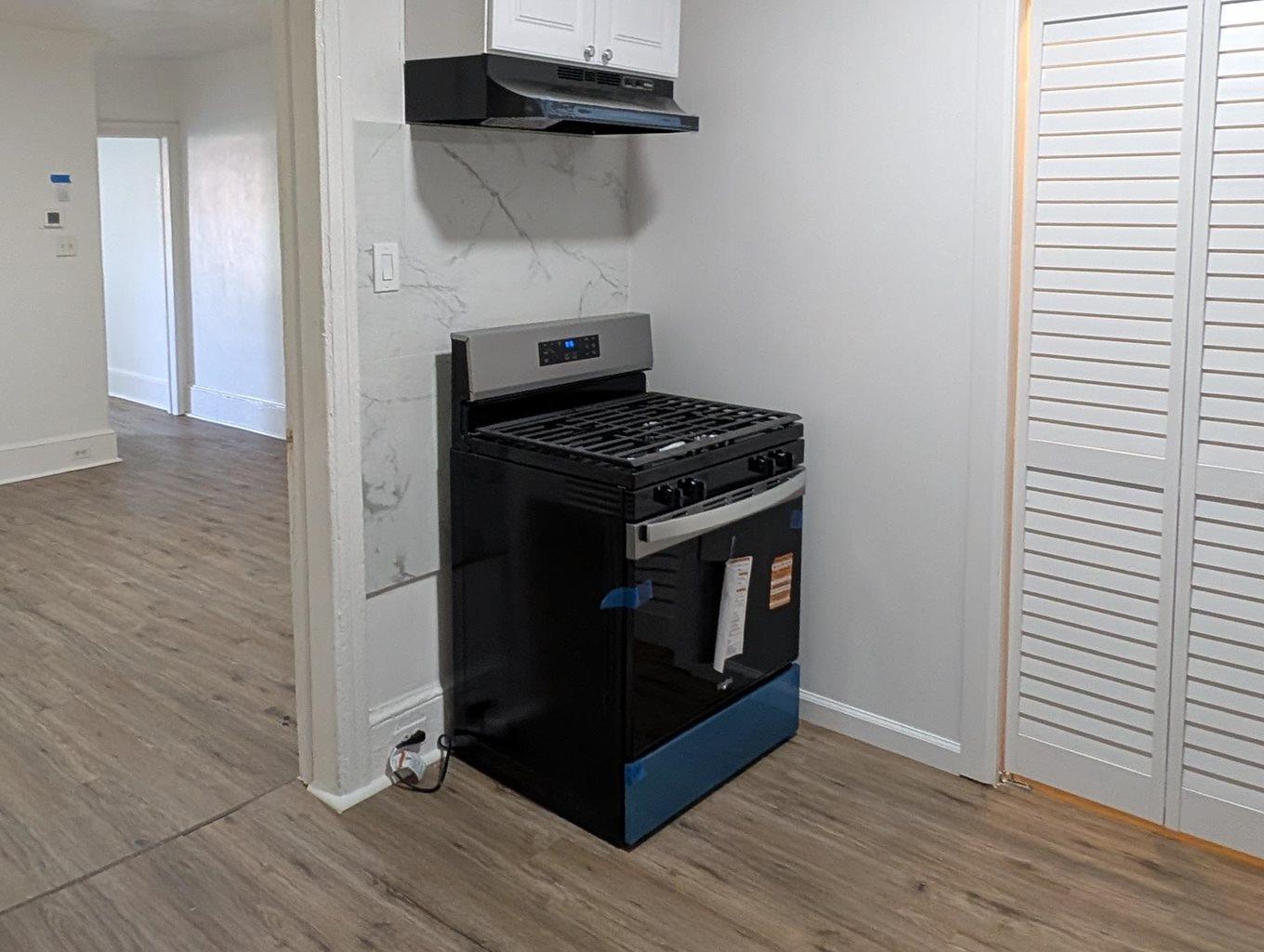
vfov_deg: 50.5
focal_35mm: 27
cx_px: 574
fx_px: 987
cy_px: 311
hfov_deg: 65.1
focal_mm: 2.23
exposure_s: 1/60
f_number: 1.95
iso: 275
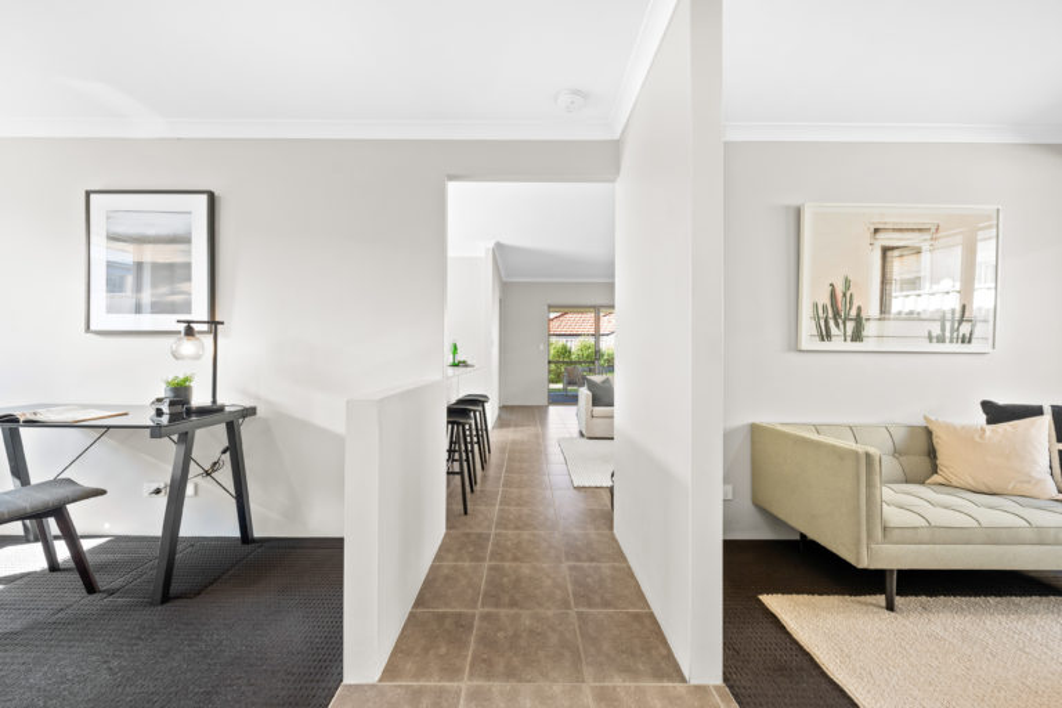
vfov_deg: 81.2
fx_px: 413
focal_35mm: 14
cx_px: 531
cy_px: 354
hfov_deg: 104.3
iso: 100
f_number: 8
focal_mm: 14
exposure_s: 1.3
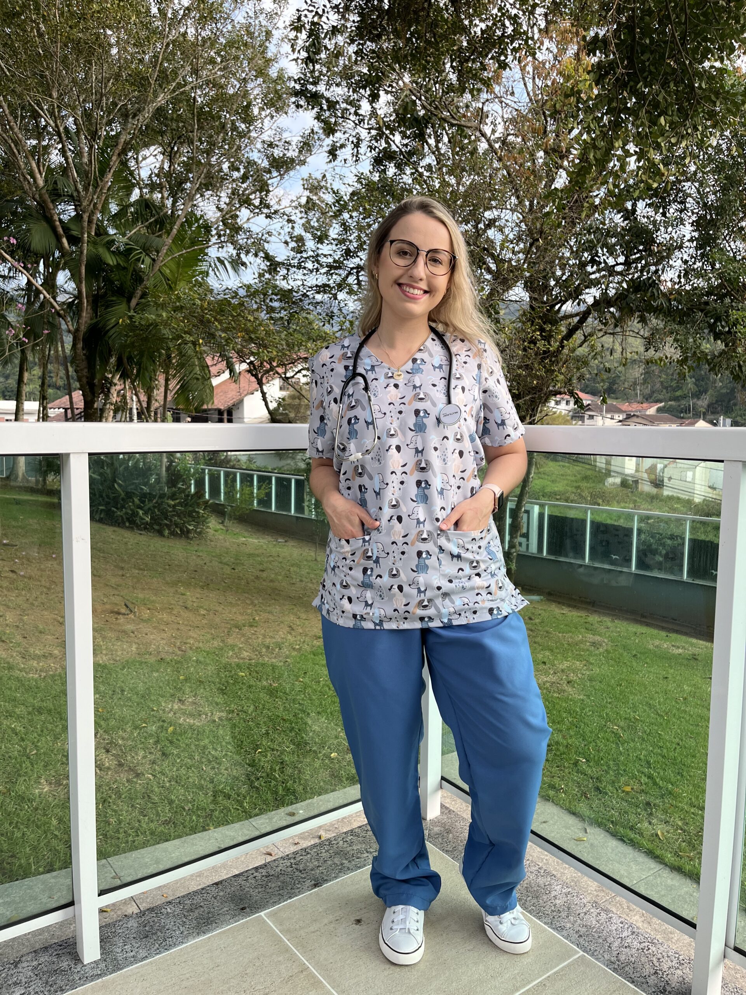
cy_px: 498
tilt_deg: -6.3
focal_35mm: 26
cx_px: 373
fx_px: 747
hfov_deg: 53.1
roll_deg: -0.2
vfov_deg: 67.3
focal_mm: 5.1
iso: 50
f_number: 1.6
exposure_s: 1/592
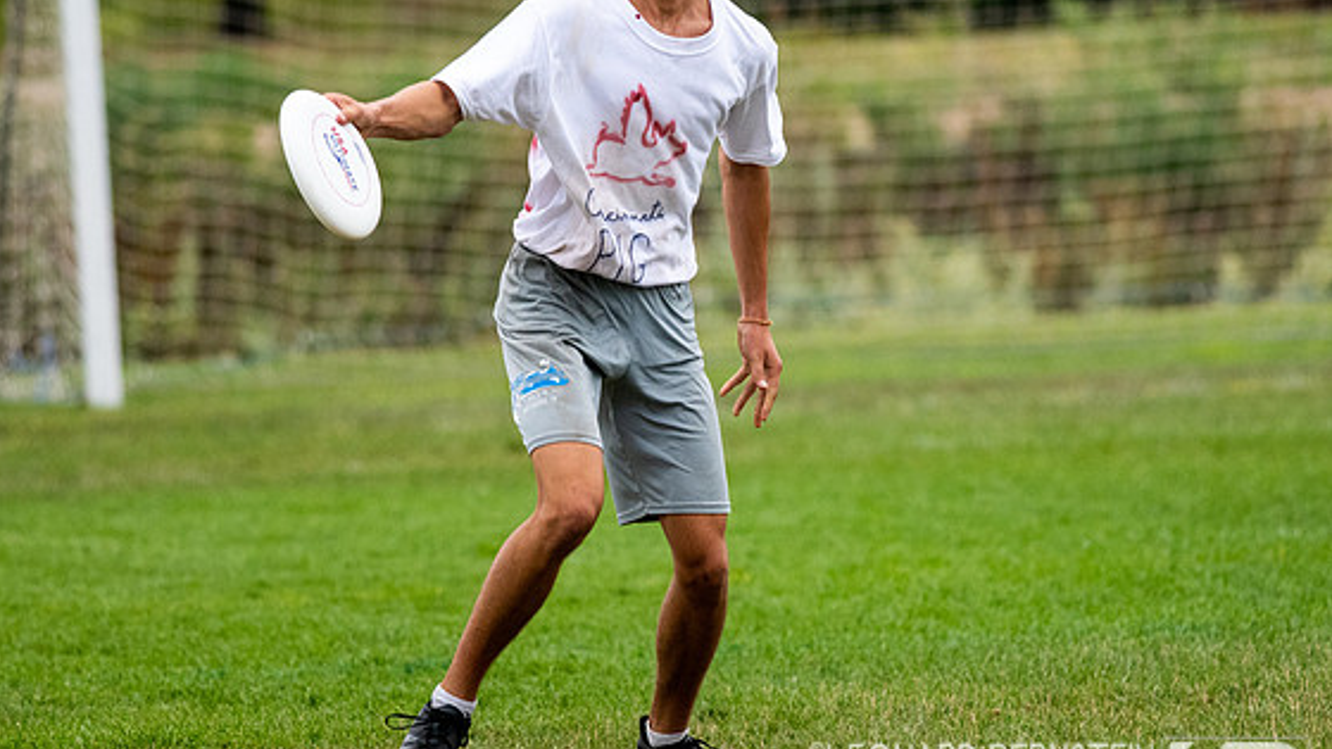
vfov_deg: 2.1
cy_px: 340
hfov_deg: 3.7
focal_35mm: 586
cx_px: 767
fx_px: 20697
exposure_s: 1/2000
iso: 1600
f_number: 4.5
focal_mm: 300
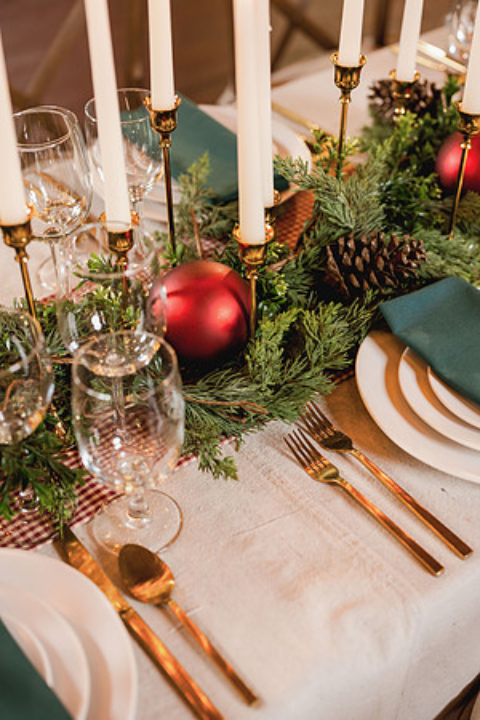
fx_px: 1000
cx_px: 240
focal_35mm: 50
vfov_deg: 39.6
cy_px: 360
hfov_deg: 27.0
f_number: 2.8
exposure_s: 1/80
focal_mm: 50
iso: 400
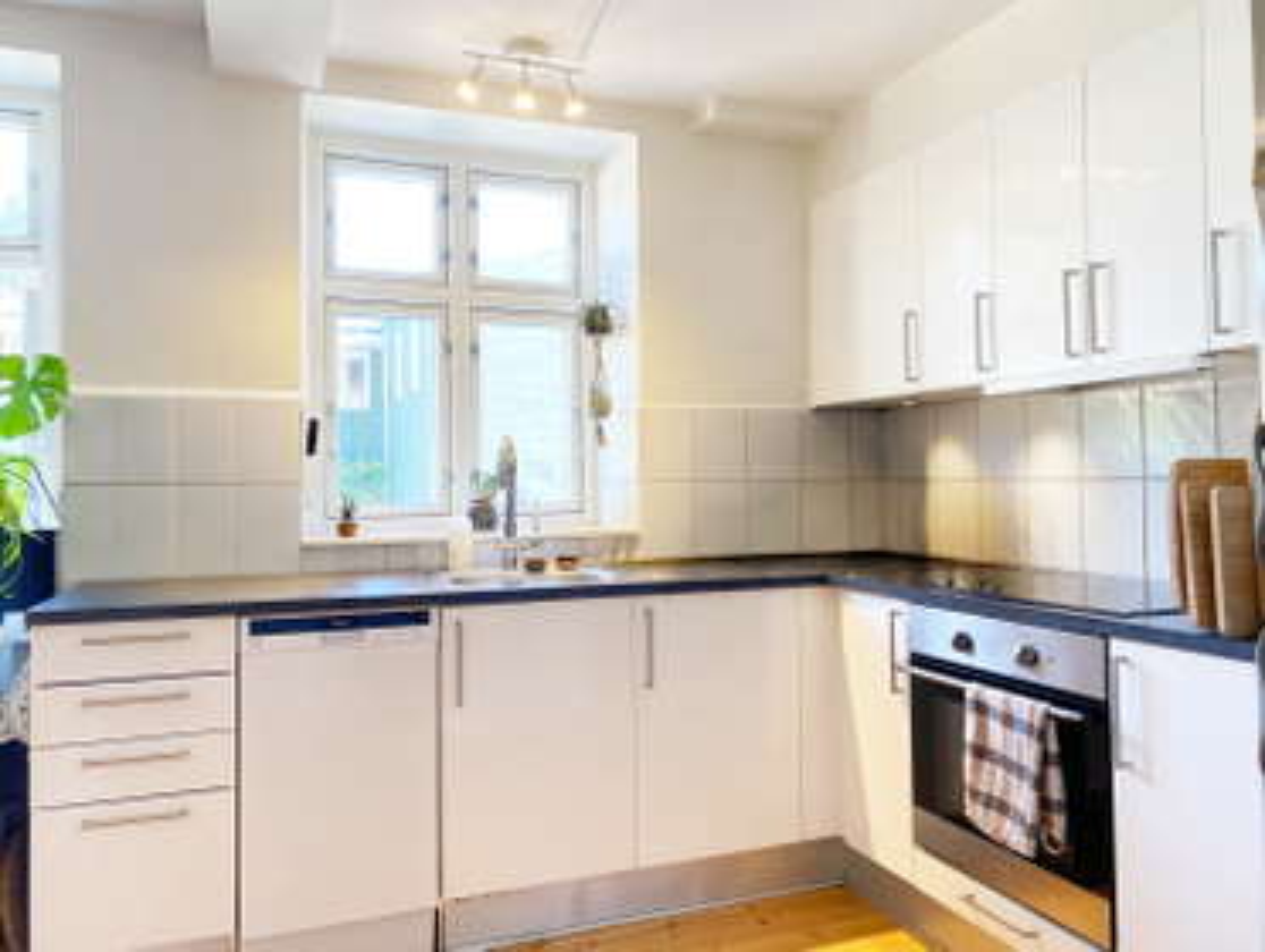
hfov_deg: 67.2
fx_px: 951
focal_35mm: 26
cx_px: 632
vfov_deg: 53.2
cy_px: 476
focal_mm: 4.25
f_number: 1.8
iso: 80
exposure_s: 1/100
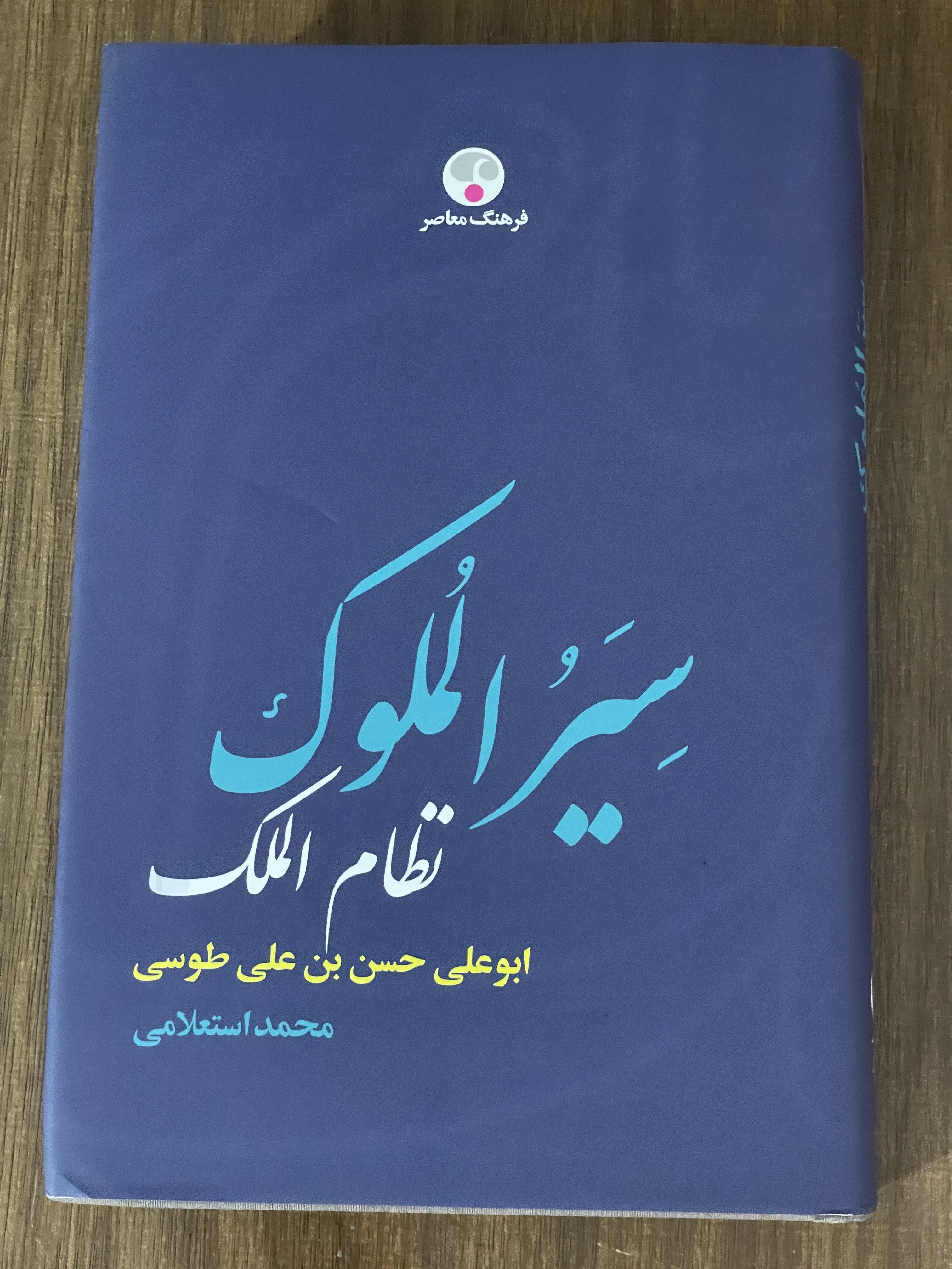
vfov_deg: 36.8
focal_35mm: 52
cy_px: 634
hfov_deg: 28.0
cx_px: 476
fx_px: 1907
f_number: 2
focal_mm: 6
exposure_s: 1/30
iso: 1250
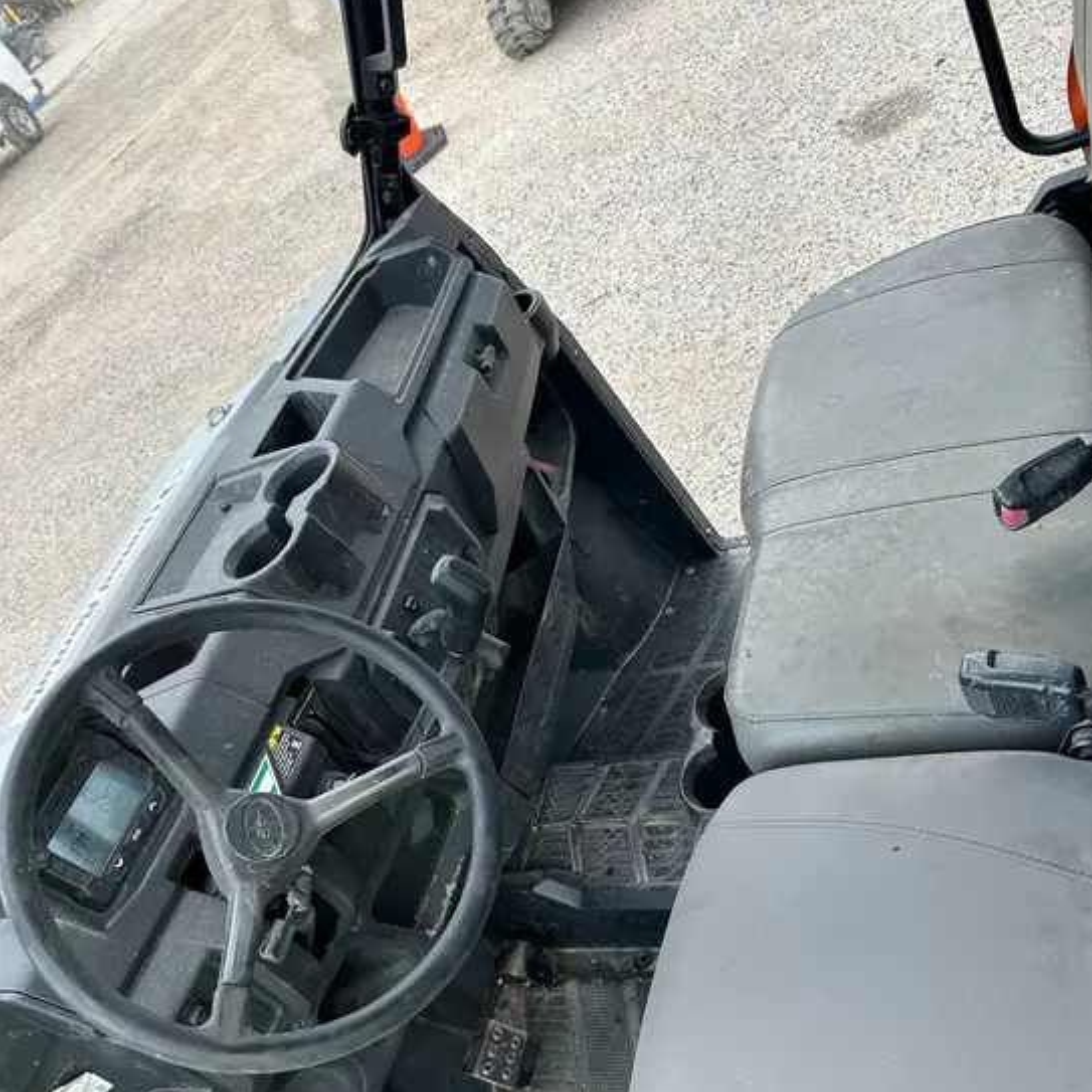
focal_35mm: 31
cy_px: 630
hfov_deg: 52.5
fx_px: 1106
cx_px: 549
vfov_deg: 52.3
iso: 50
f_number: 1.5
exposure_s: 1/991
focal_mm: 5.7
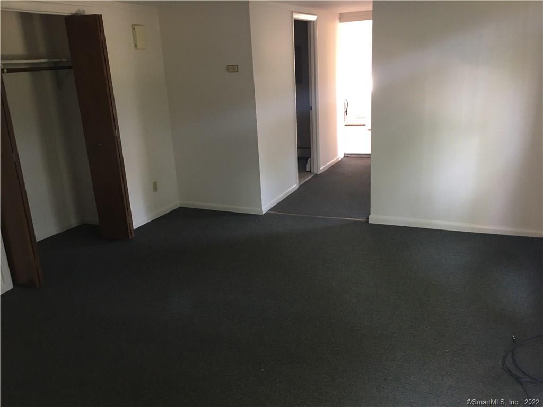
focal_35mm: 29
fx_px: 455
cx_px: 272
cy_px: 204
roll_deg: +2.5
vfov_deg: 48.2
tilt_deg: -16.0
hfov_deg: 61.7
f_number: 2.2
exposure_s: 1/10
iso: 80
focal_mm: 4.15
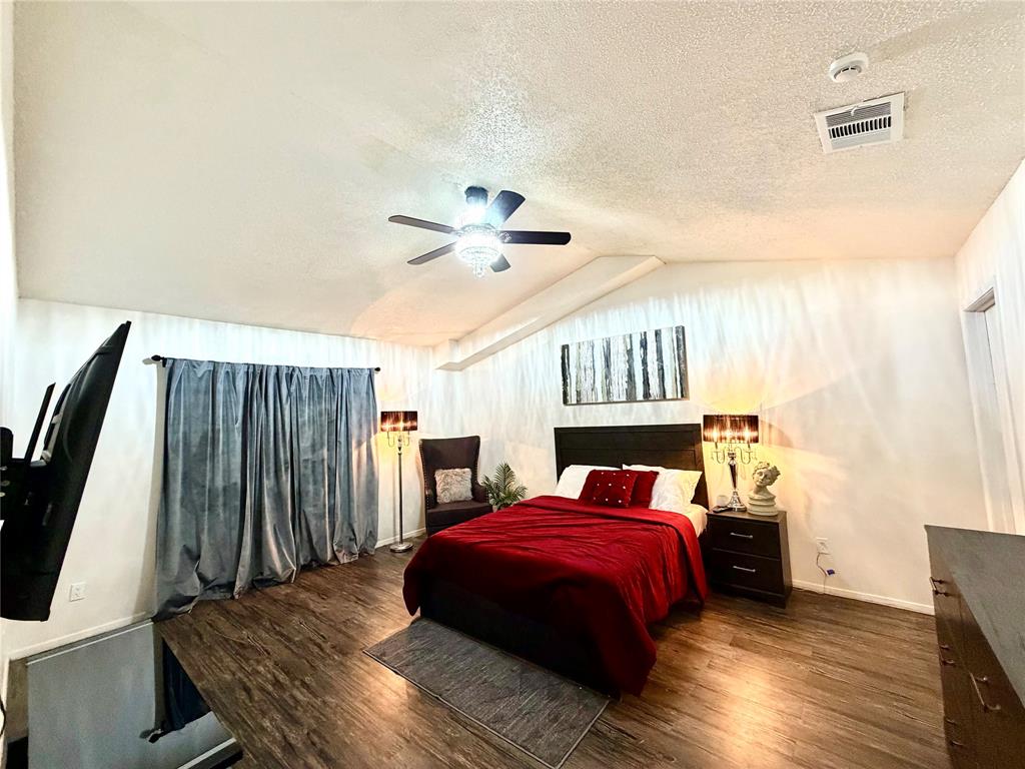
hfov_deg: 102.1
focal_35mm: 14
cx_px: 512
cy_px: 384
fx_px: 415
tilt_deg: +3.3
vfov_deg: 85.7
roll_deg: +3.4
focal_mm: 2.22
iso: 400
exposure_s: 1/60
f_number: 2.2
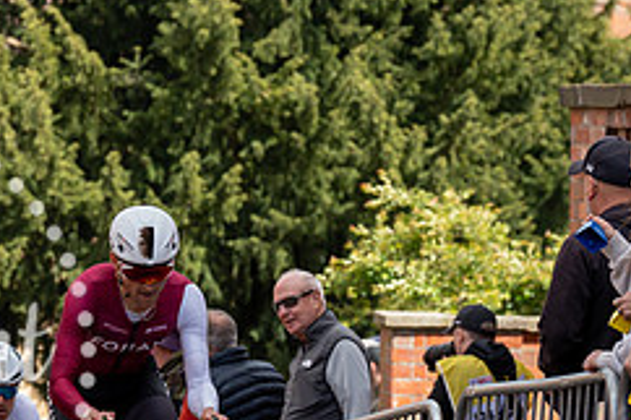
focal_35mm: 310
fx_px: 5430
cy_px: 160
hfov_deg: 6.6
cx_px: 154
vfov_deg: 4.4
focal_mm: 113
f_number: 5
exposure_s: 1/1000
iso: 640
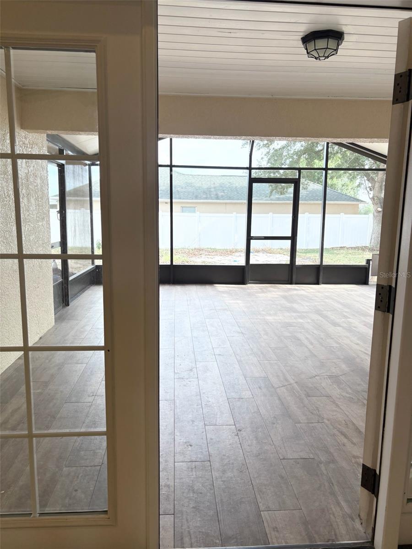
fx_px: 413
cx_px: 206
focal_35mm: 26
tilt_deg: -9.3
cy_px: 274
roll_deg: -0.9
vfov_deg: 67.3
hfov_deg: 53.1
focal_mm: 5.96
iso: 50
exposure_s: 1/311
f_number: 1.6
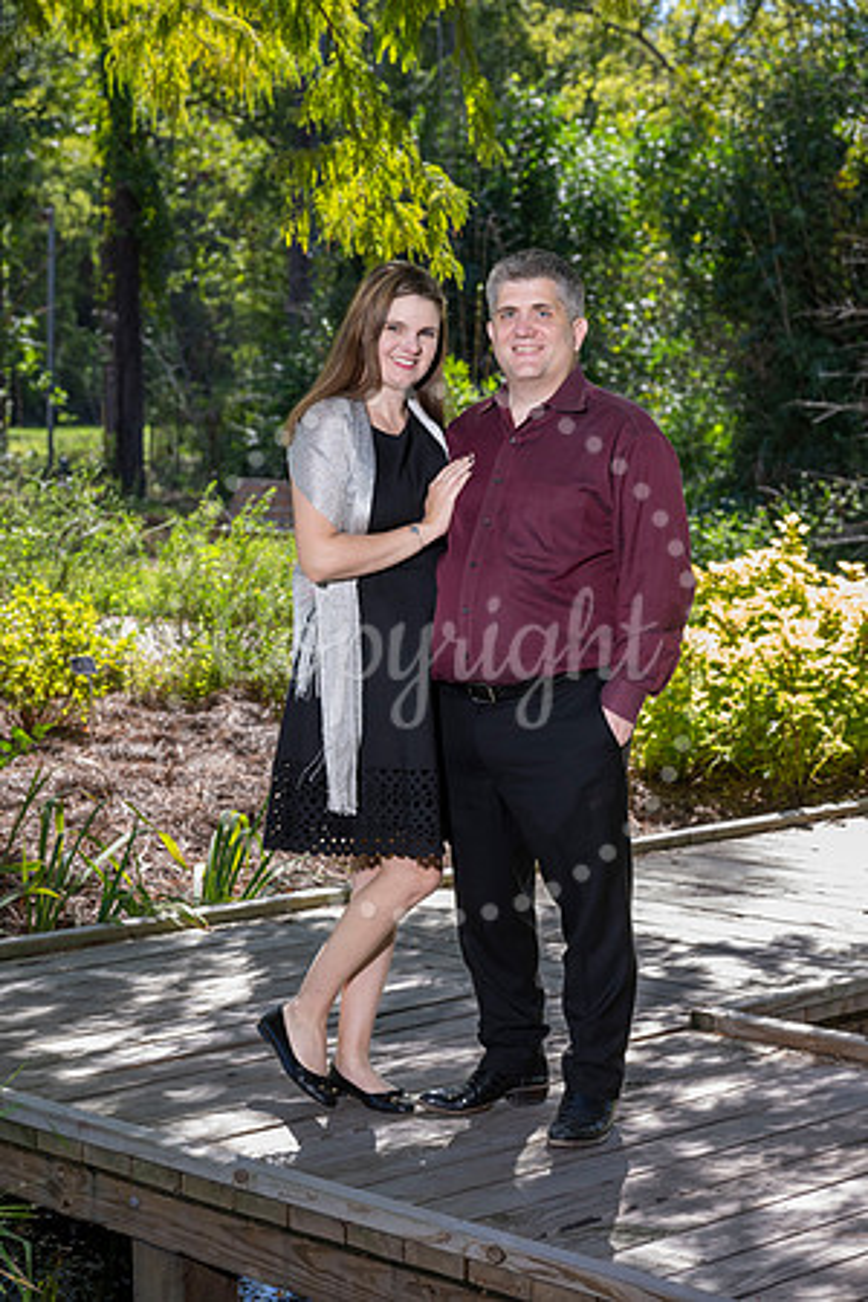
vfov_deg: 26.7
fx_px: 2748
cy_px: 651
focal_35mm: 76
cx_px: 434
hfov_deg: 17.9
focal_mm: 76
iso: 500
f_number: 5.6
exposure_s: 1/200
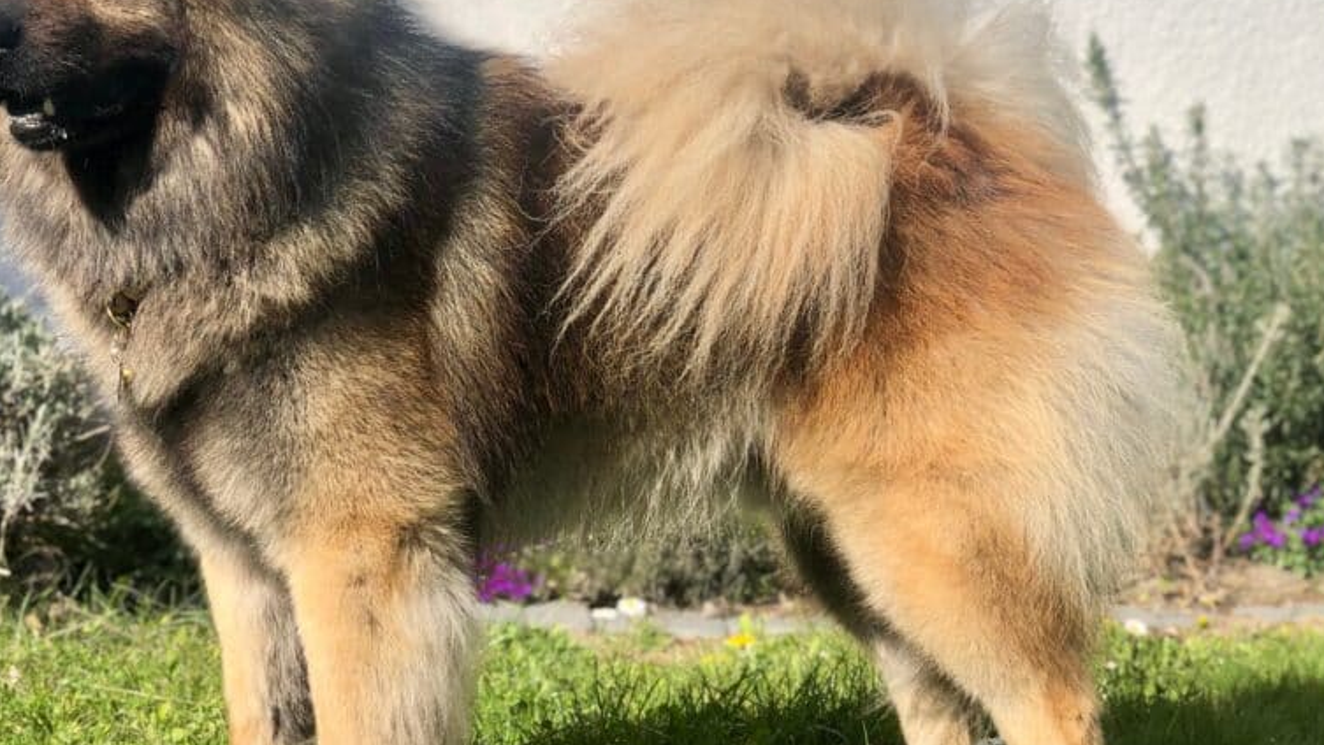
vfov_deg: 15.7
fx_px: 2704
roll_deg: -1.2
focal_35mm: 77
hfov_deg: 27.4
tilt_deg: -6.2
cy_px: 397
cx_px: 503
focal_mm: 6
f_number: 2.4
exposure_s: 1/1066
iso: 16
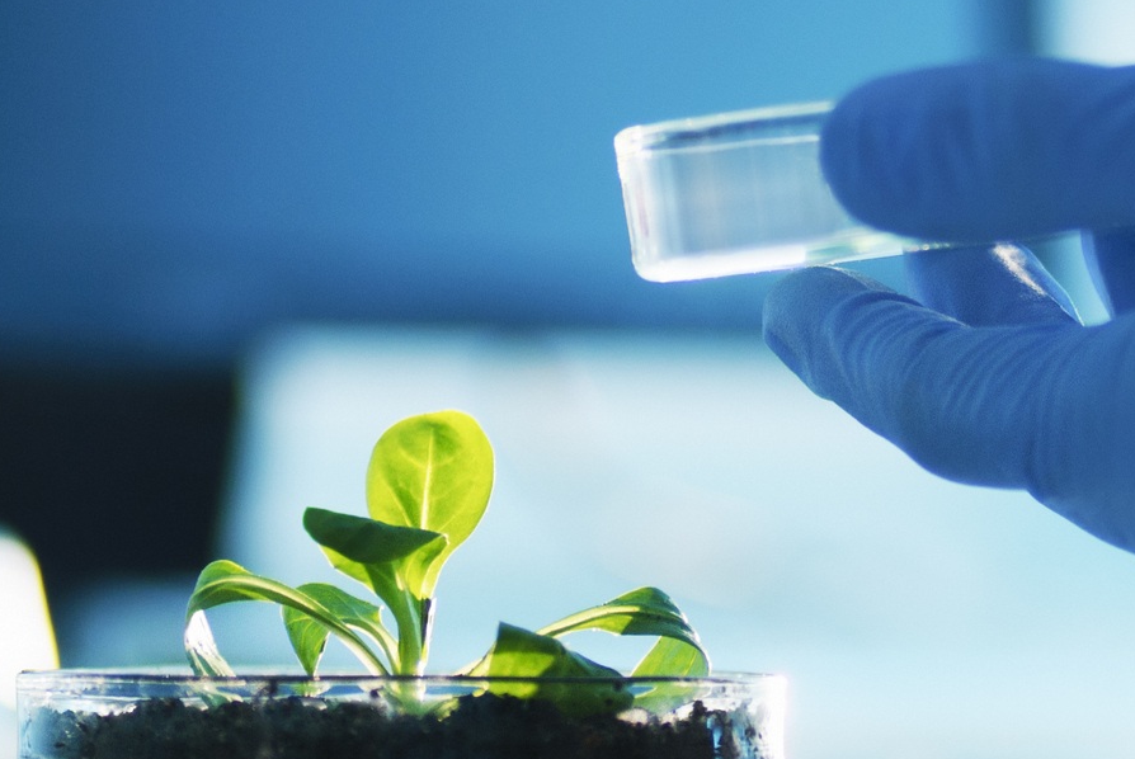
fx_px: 8962
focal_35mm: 284
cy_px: -9
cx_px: 411
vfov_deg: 4.8
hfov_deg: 7.2
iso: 100
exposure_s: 1/160
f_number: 2.8
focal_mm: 80
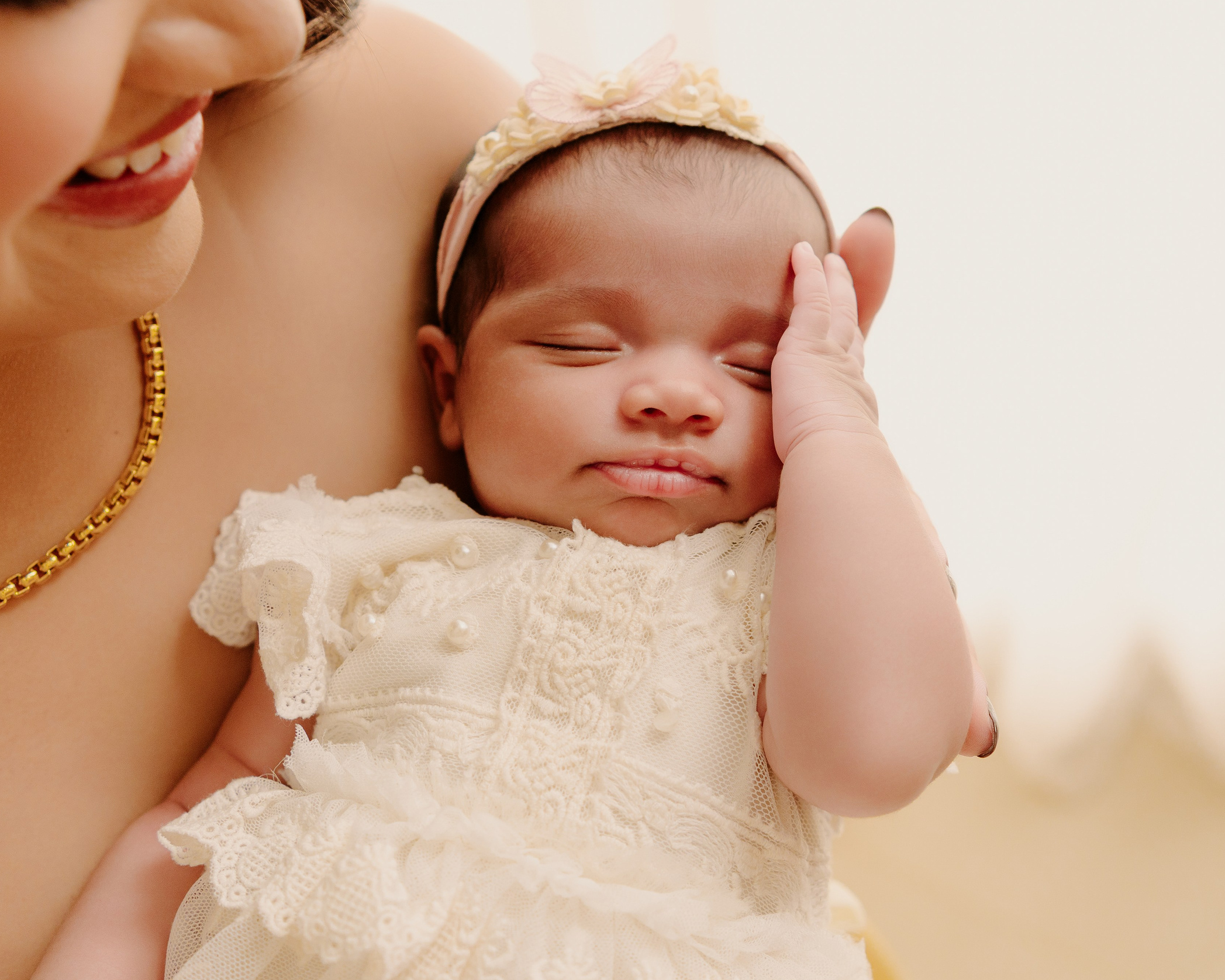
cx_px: 669
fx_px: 1435
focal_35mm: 40
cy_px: 496
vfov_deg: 37.7
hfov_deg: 46.2
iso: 200
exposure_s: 1/250
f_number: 2.8
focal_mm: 23
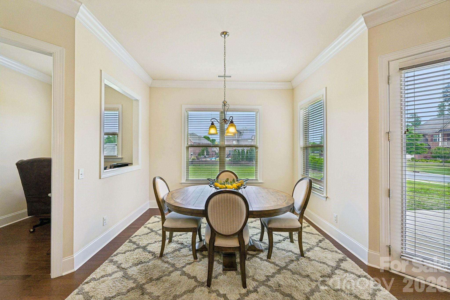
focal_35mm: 14
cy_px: 150
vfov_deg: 81.2
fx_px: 175
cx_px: 225
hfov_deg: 104.3
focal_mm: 14
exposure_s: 1/30
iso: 100
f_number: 8
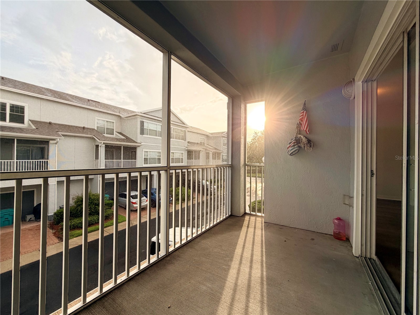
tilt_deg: +0.3
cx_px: 210
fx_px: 170
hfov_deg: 102.1
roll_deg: -0.4
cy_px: 158
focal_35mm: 14
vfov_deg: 85.7
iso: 50
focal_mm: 2.22
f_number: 2.2
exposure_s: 1/351
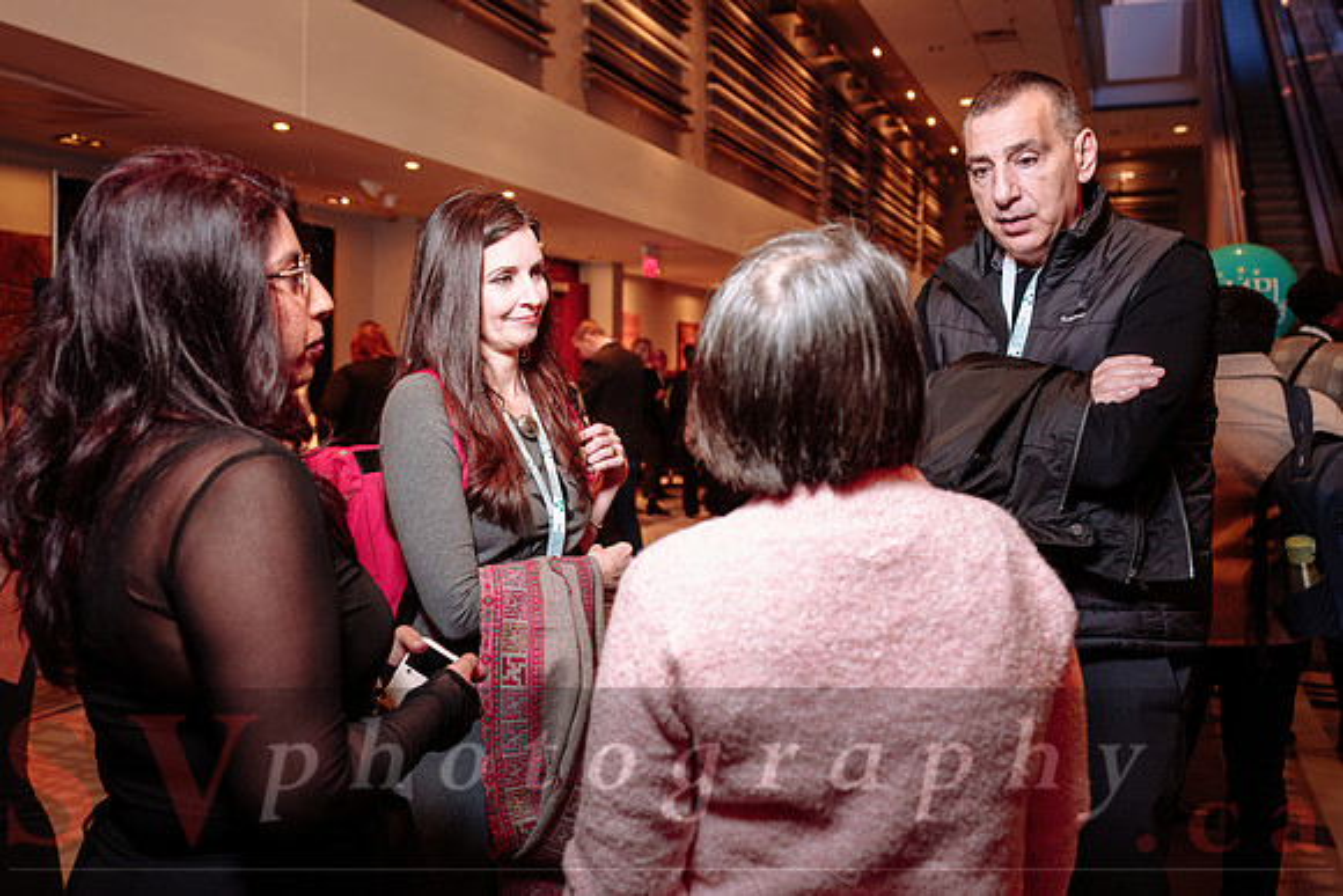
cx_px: 672
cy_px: 448
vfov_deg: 42.3
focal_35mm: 31
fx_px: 1157
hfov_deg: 60.2
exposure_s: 1/60
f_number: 3.5
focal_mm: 30
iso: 1000
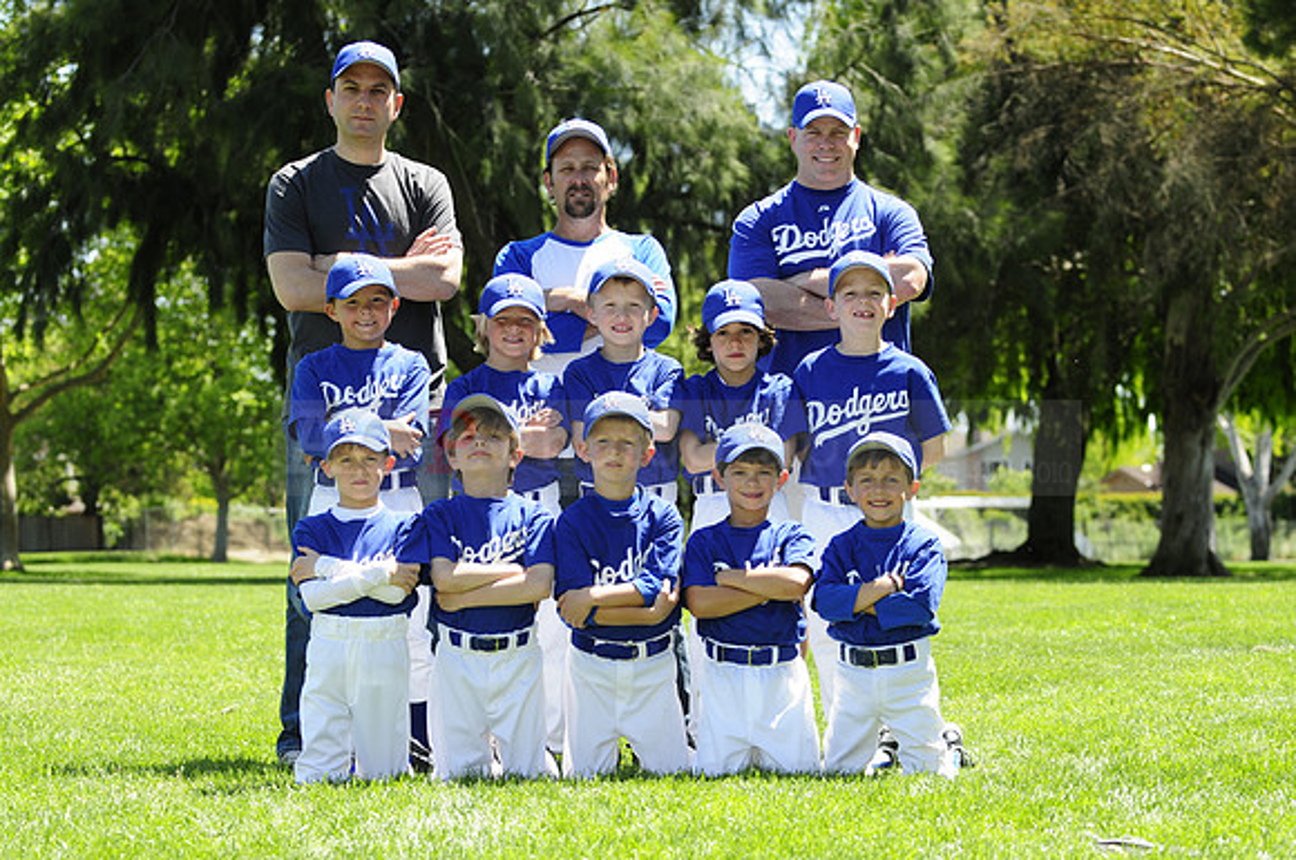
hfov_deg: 18.2
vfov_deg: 12.1
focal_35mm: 112
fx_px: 4044
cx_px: 648
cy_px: 430
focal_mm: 75
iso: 200
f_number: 5
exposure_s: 1/500
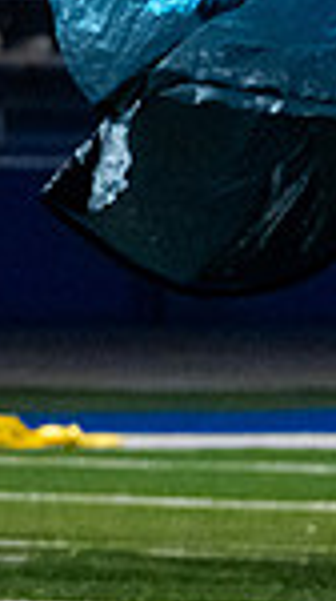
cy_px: 178
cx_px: 1359
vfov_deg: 1.8
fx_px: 18658
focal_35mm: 1174
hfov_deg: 1.0
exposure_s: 1/320
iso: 5000
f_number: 6.3
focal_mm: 200
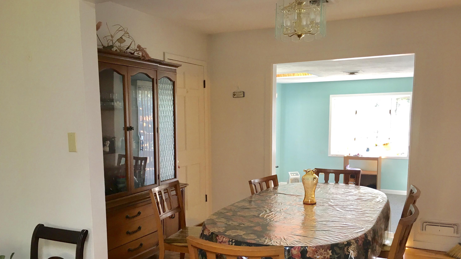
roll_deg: -0.6
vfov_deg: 36.3
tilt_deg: -8.1
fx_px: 391
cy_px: 171
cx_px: 230
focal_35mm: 32
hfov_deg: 61.0
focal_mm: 4.15
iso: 50
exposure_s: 1/30
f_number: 2.2
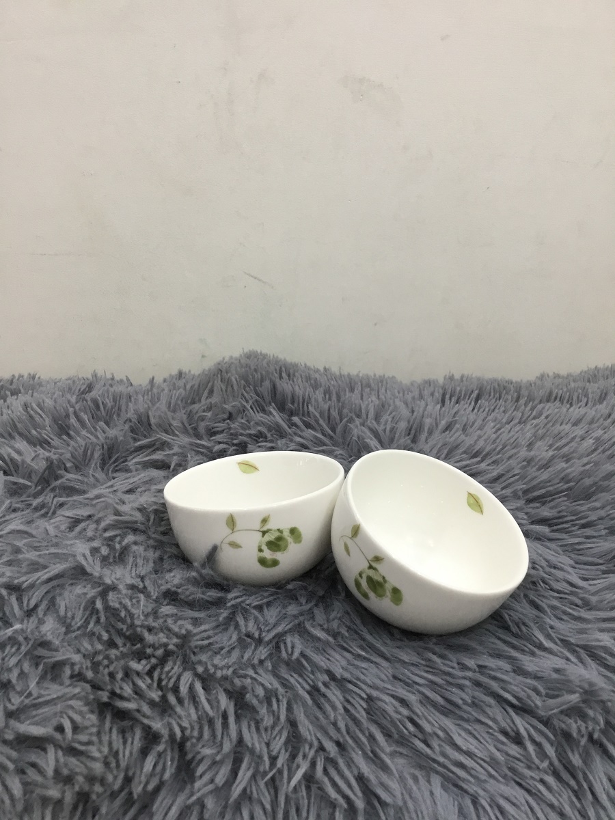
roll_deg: +1.2
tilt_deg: -16.7
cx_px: 308
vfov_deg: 58.4
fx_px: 734
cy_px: 410
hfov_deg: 45.4
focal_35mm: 31
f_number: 2.4
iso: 100
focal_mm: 3.3
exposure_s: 1/33
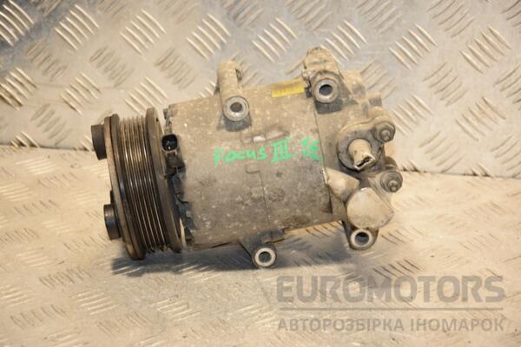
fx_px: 1433
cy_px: 174
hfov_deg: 20.6
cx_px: 260
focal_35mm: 99
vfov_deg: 13.8
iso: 800
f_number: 5.3
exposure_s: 1/200
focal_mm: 66
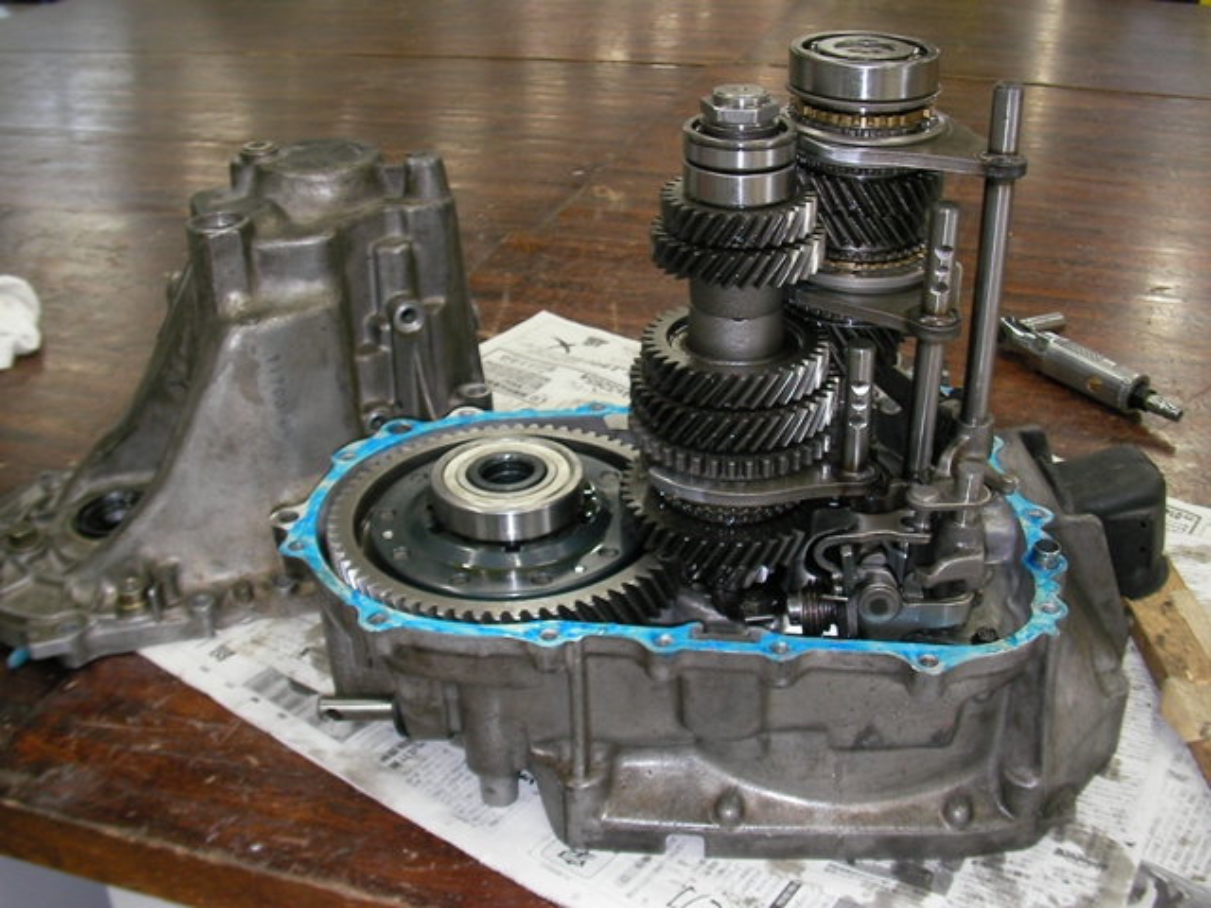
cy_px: 454
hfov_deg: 45.8
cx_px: 606
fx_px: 1434
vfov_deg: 35.1
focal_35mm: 41
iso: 100
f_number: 3.5
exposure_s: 1/30
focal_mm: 6.3
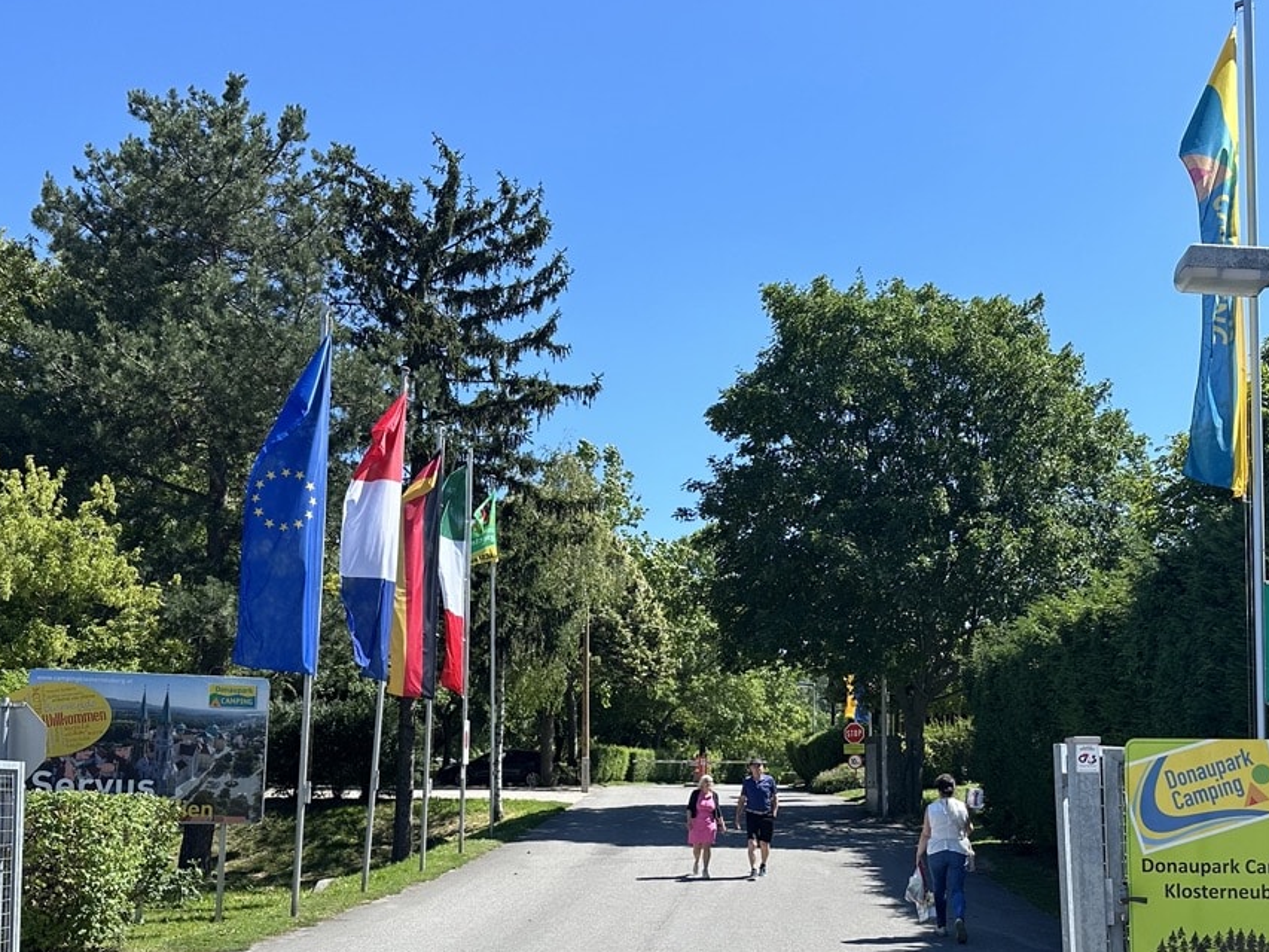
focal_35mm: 36
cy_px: 686
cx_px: 681
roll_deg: -0.2
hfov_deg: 51.3
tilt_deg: +5.7
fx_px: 1320
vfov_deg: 38.9
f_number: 1.78
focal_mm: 6.86
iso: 80
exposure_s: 1/3058
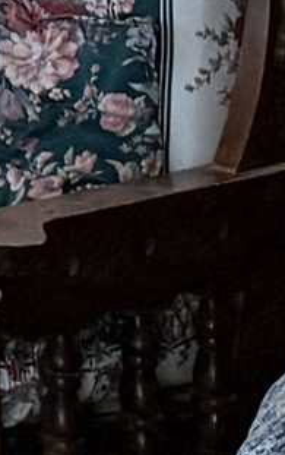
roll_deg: -0.3
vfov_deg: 7.6
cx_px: -1362
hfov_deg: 4.3
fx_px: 3112
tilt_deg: +4.2
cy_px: -777
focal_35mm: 251
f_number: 1.78
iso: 200
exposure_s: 1/112
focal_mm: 6.76
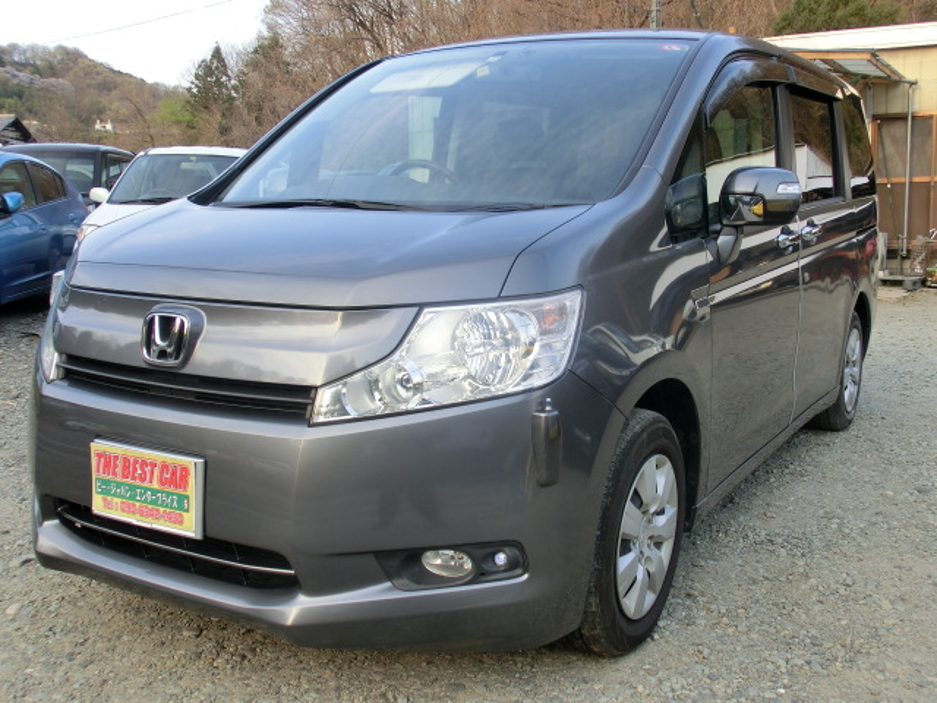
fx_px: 1137
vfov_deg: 34.3
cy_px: 352
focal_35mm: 42
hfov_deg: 44.8
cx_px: 468
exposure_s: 1/125
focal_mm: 7.38
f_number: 4
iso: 100
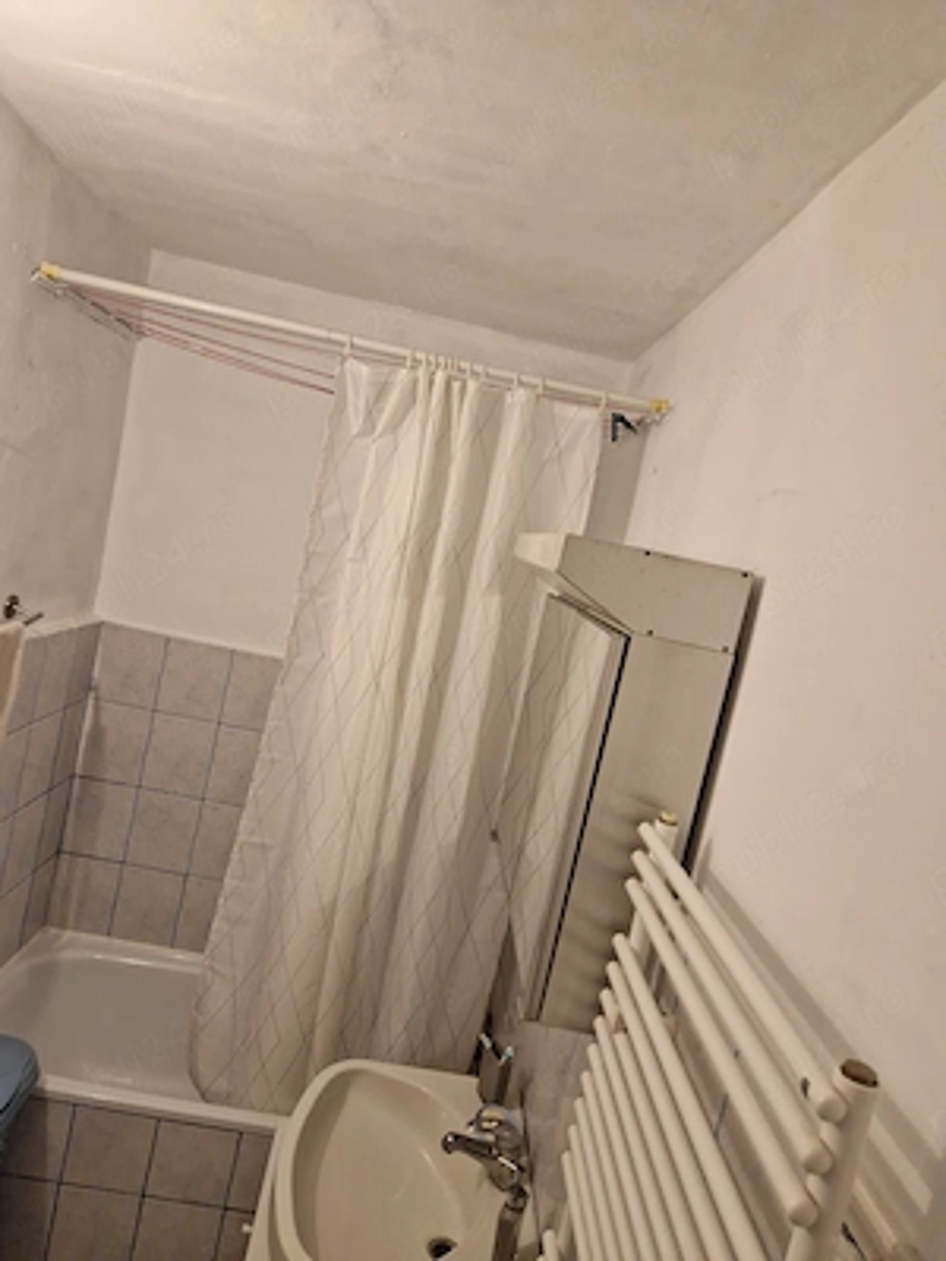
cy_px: 630
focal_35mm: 23
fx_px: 838
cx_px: 473
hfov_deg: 58.9
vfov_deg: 73.9
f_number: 1.8
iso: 50
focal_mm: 5.4
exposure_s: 1/100
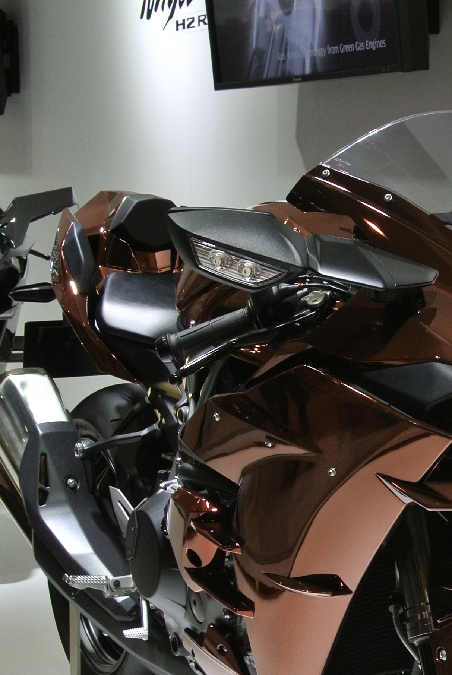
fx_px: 1765
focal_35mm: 94
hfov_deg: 14.5
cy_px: 466
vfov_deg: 21.5
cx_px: 402
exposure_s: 1/160
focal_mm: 16.3
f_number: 5.6
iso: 400
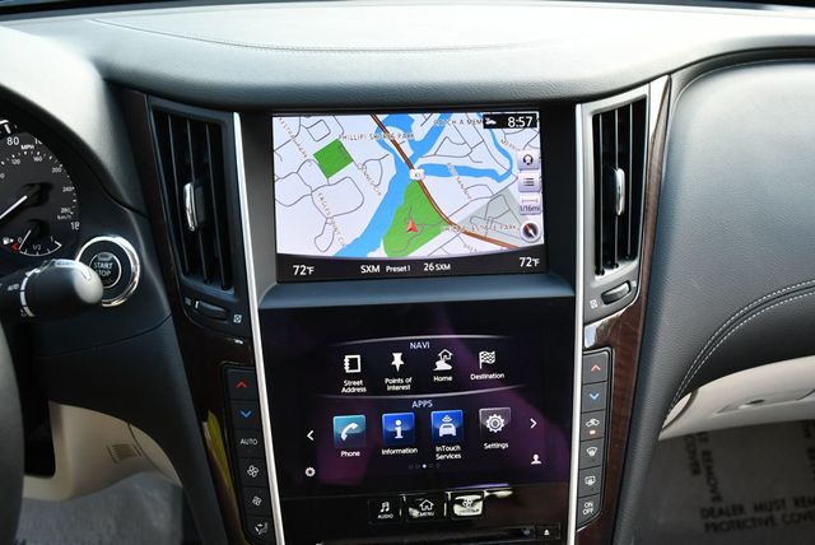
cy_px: 272
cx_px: 408
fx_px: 816
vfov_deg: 36.9
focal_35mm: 36
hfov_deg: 53.1
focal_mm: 18
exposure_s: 1/250
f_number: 3.5
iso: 560
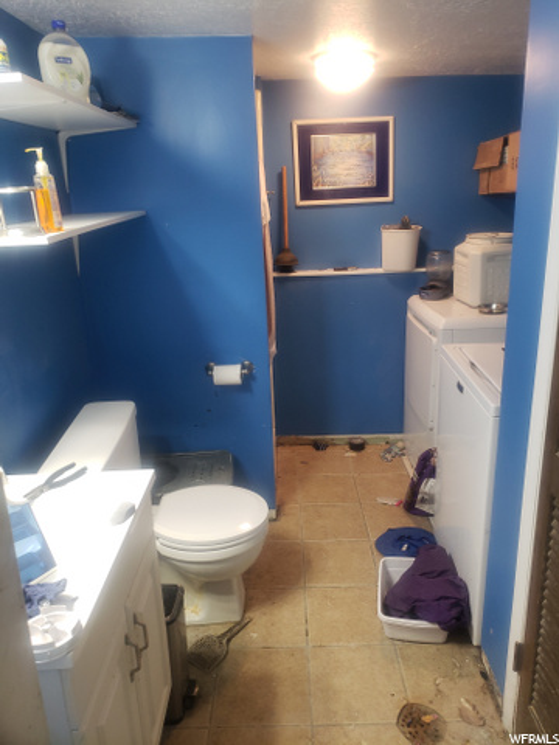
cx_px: 280
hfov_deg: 53.1
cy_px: 372
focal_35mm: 26
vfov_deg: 67.3
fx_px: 560
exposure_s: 1/60
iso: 160
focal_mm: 4.3
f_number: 2.4
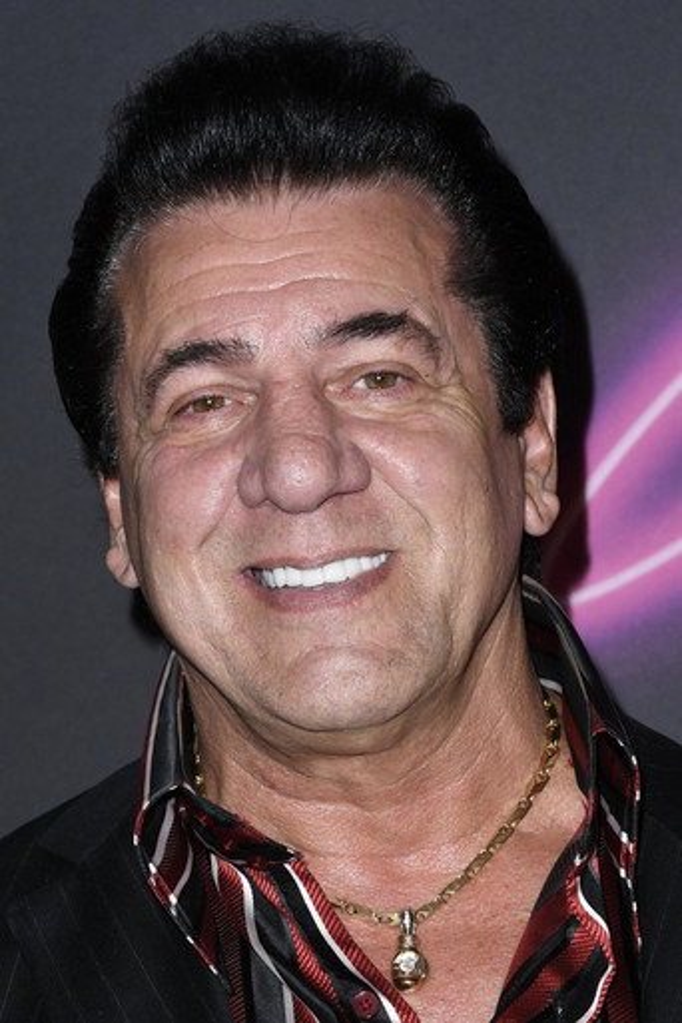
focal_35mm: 123
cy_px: 512
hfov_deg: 11.1
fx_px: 3495
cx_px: 341
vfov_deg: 16.7
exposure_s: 1/160
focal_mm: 82
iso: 500
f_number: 7.1
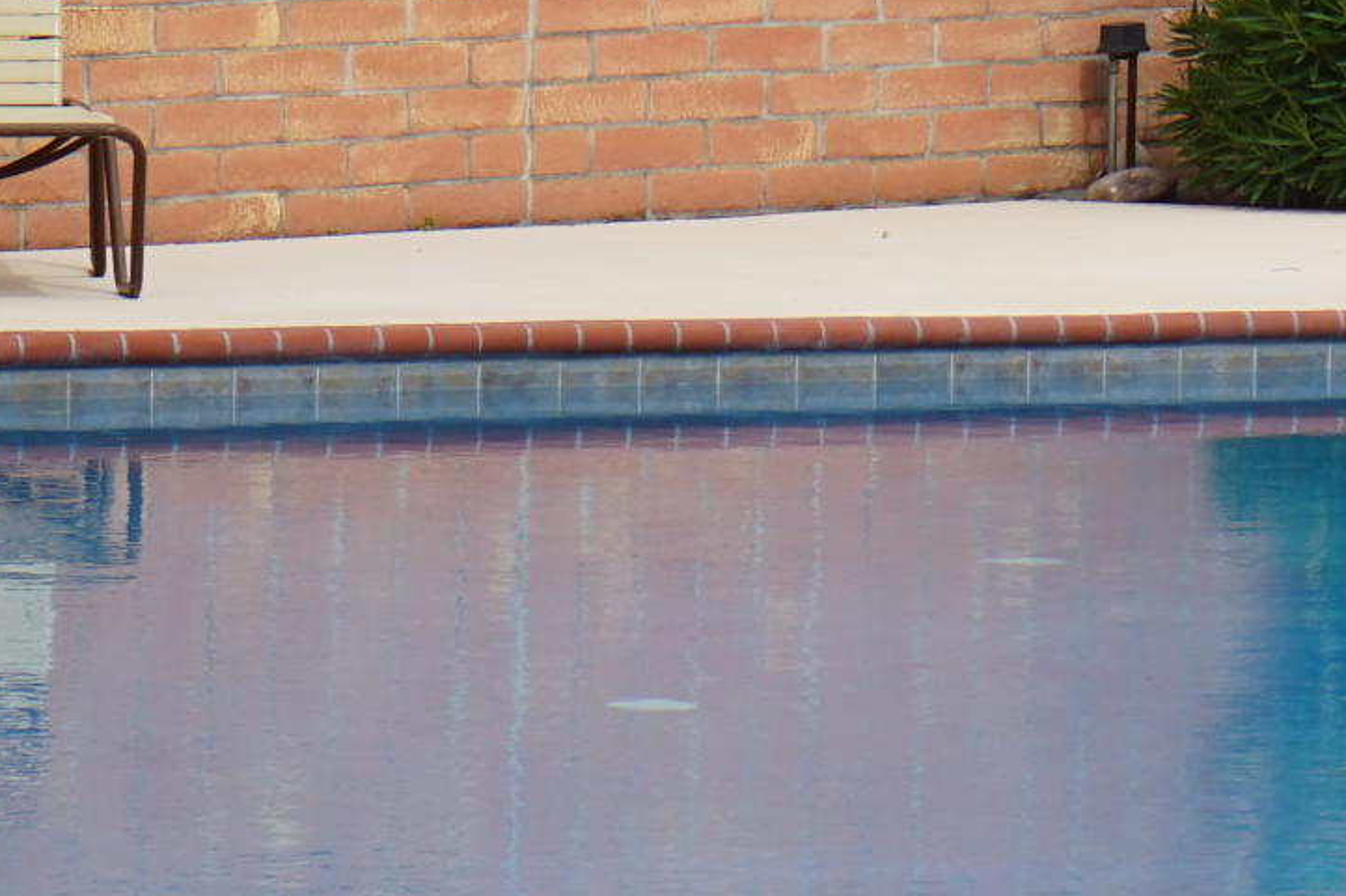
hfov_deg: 6.9
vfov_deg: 4.7
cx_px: 2625
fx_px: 10877
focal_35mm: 291
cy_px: -354
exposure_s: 1/160
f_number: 11
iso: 100
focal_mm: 70
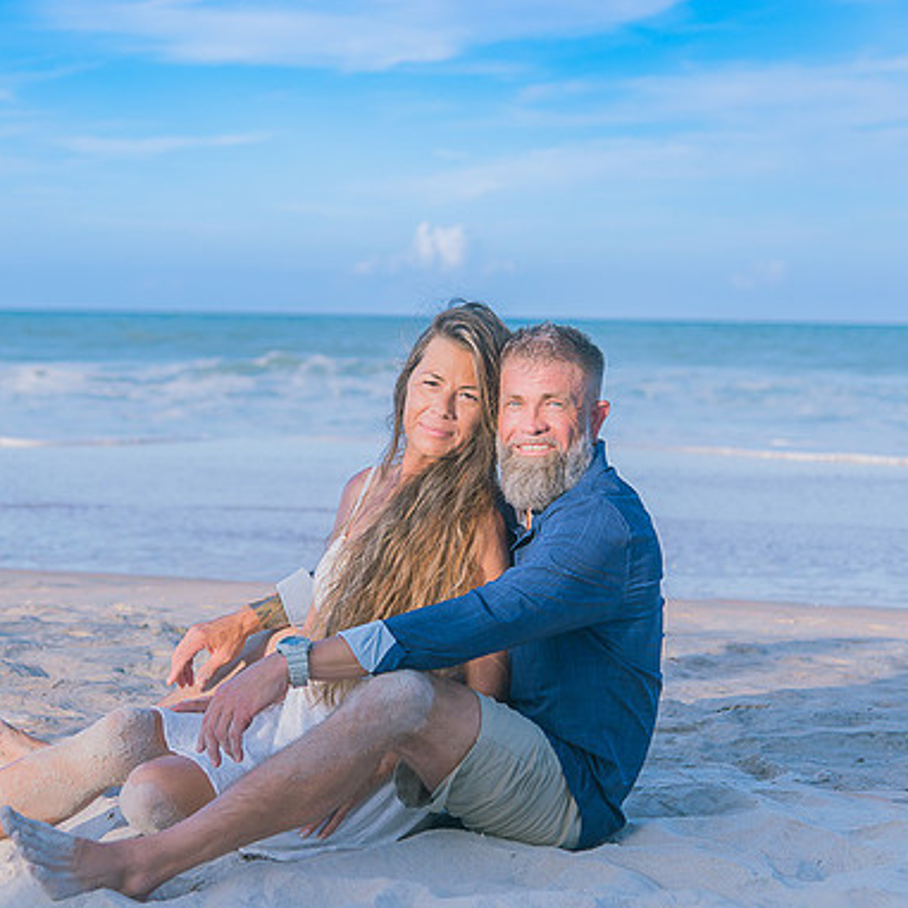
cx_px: 360
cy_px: 453
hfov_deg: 23.0
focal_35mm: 75
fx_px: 2226
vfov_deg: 23.1
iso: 100
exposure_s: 1/200
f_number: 4
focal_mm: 58
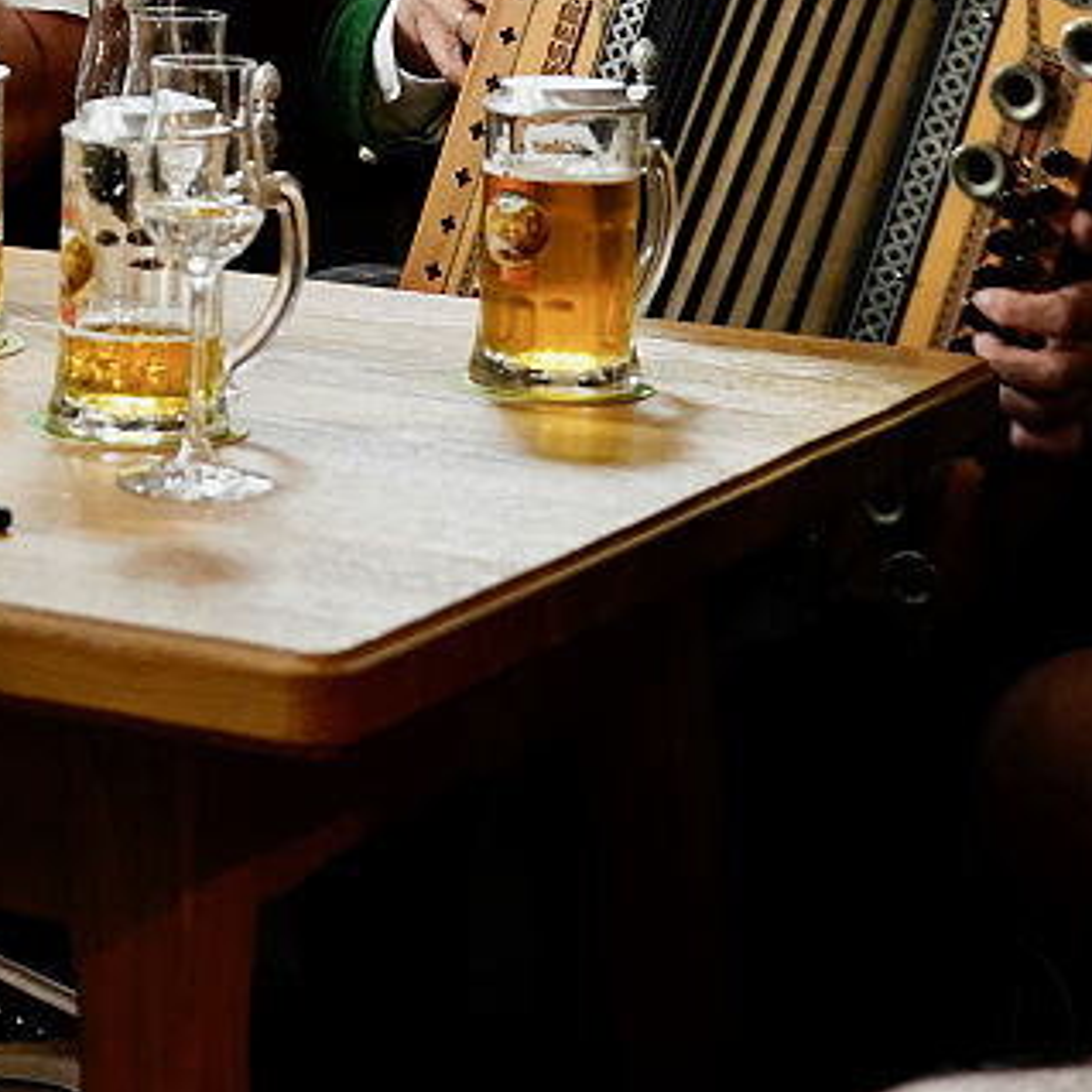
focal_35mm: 115
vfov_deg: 14.7
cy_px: -192
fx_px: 4104
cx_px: -106
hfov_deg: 14.8
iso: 5000
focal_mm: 36
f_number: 4
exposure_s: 1/160
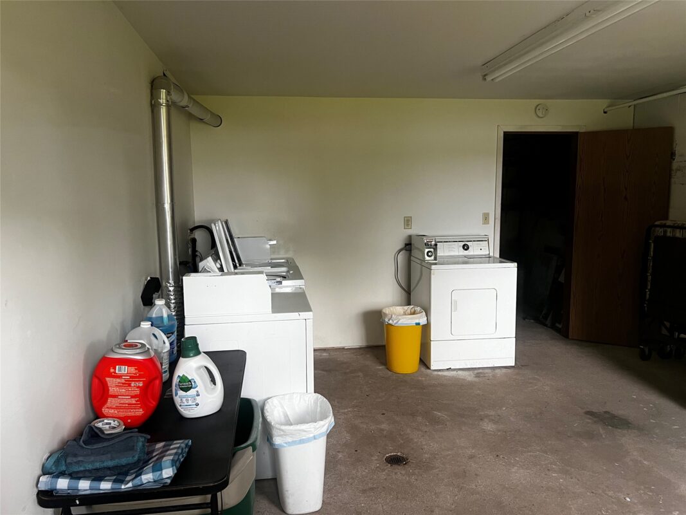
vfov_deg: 53.1
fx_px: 515
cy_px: 258
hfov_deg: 67.3
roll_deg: +0.6
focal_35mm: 26
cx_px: 343
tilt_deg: -6.9
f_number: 1.5
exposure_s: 1/64
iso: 125
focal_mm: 5.7
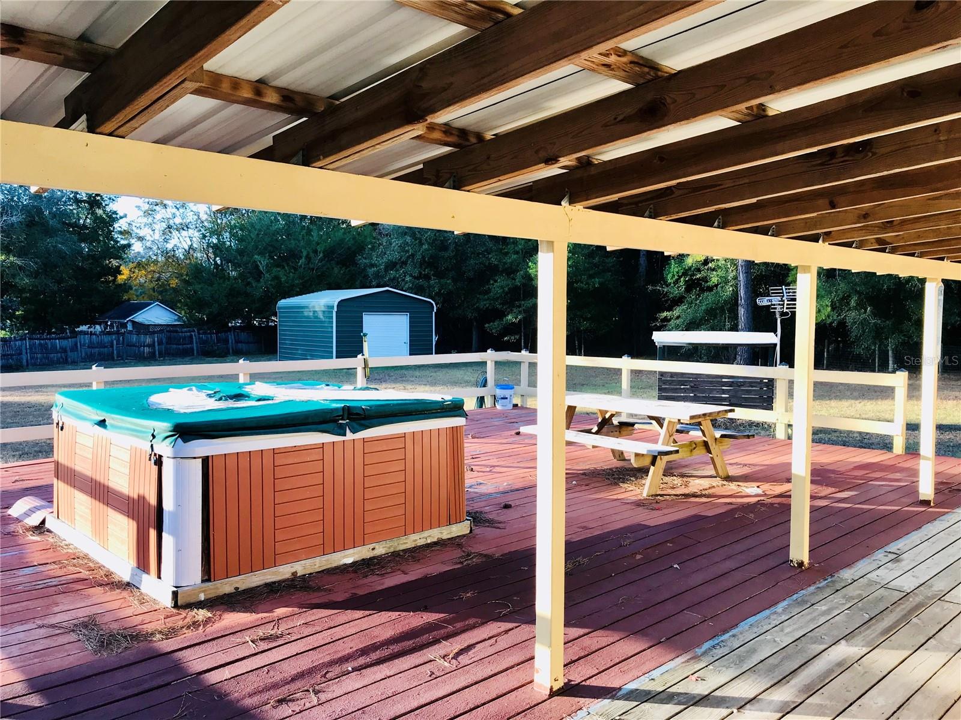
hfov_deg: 63.4
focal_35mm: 28
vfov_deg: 49.7
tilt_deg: -4.0
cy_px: 360
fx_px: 777
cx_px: 480
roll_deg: -0.8
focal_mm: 3.99
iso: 20
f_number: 1.8
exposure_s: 1/152
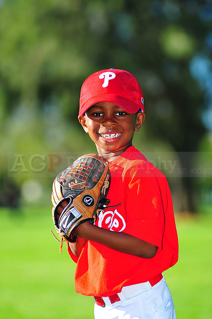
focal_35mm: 180
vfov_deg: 11.4
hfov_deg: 7.6
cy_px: 160
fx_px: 1592
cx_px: 106
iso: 200
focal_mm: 180
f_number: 4
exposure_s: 1/640
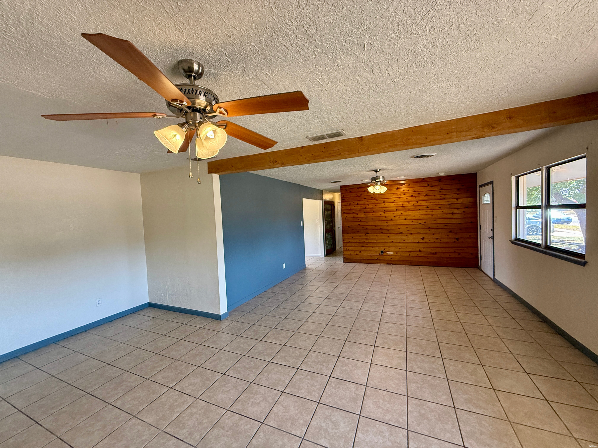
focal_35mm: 14
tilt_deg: -2.8
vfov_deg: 85.7
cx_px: 299
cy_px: 224
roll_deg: +2.2
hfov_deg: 102.1
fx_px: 242
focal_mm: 2.22
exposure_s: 1/120
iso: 250
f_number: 2.2
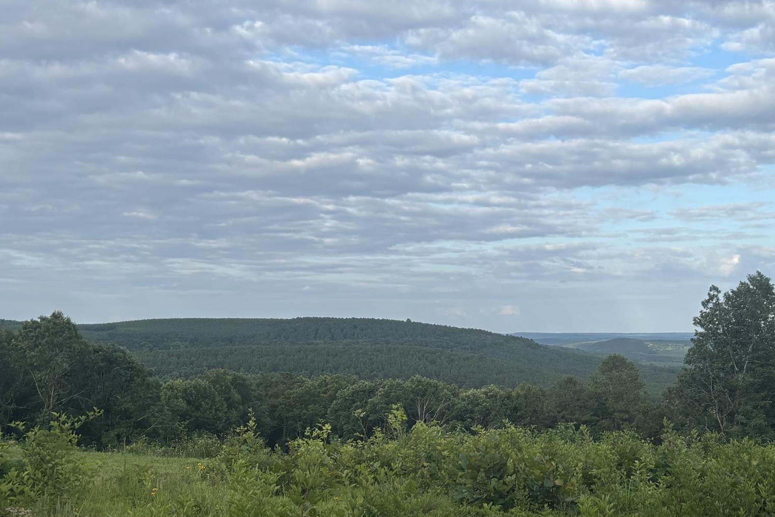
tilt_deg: +2.3
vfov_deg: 24.6
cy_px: 292
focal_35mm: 55
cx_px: 589
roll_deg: +0.5
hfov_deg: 35.4
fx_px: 1184
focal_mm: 5.96
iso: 50
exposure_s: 1/2024
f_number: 1.6
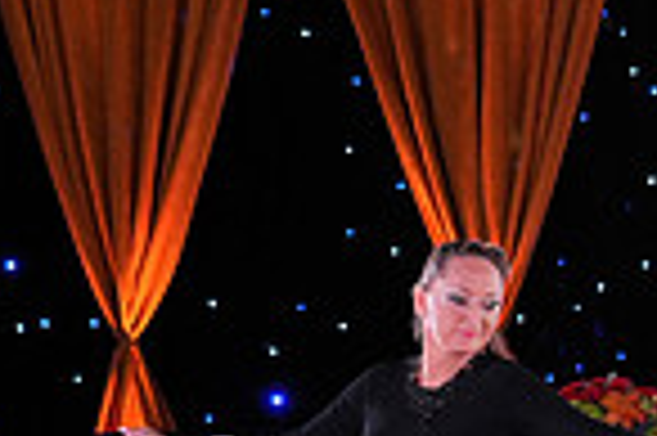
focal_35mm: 207
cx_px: 1179
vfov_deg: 6.5
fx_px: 3773
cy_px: 663
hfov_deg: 9.5
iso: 1250
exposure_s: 1/400
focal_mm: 52
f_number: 4
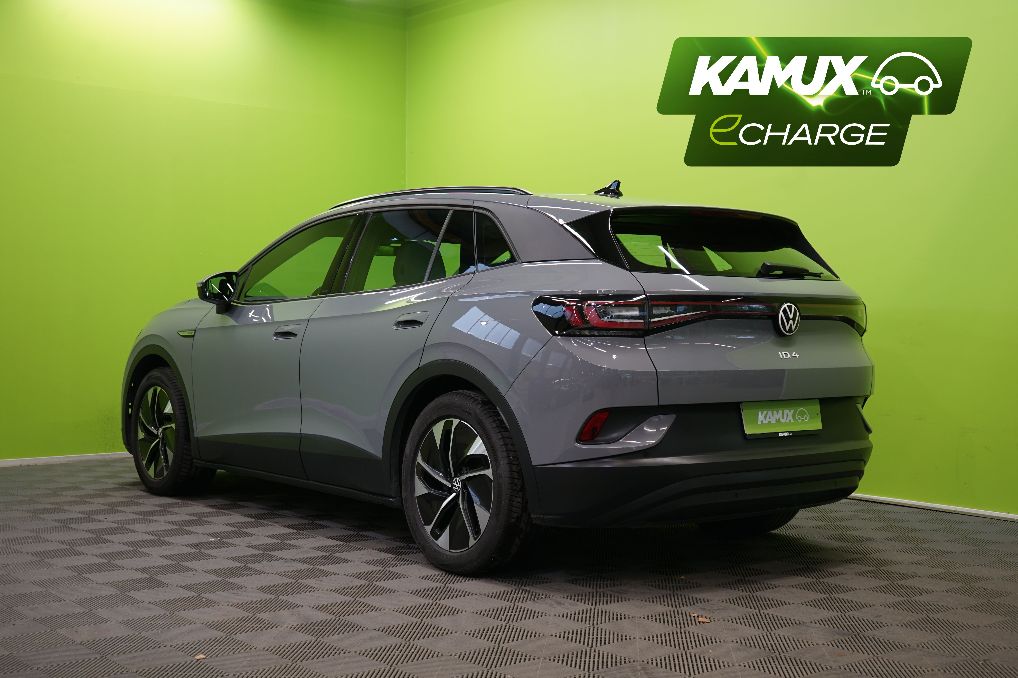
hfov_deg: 45.4
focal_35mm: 43
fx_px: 1216
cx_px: 509
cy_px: 339
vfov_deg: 31.2
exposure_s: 1/25
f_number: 5.6
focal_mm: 43
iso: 400
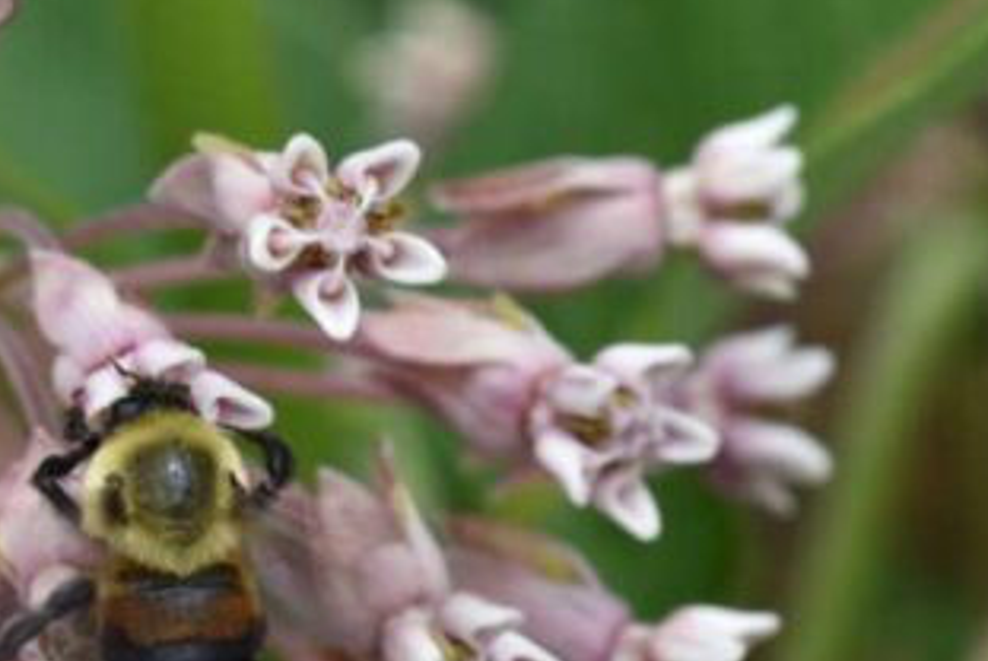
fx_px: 9147
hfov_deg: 6.2
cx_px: 597
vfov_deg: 4.1
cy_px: 432
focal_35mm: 333
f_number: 8
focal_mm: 90
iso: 200
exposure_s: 1/250
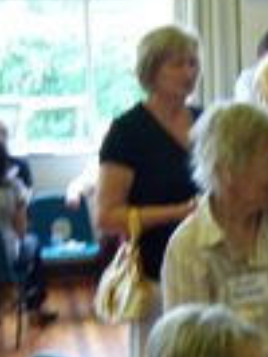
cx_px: 441
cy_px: 263
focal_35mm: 99
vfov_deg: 19.7
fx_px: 1020
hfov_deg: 13.8
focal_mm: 7.5
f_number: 2.8
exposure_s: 1/20
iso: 160
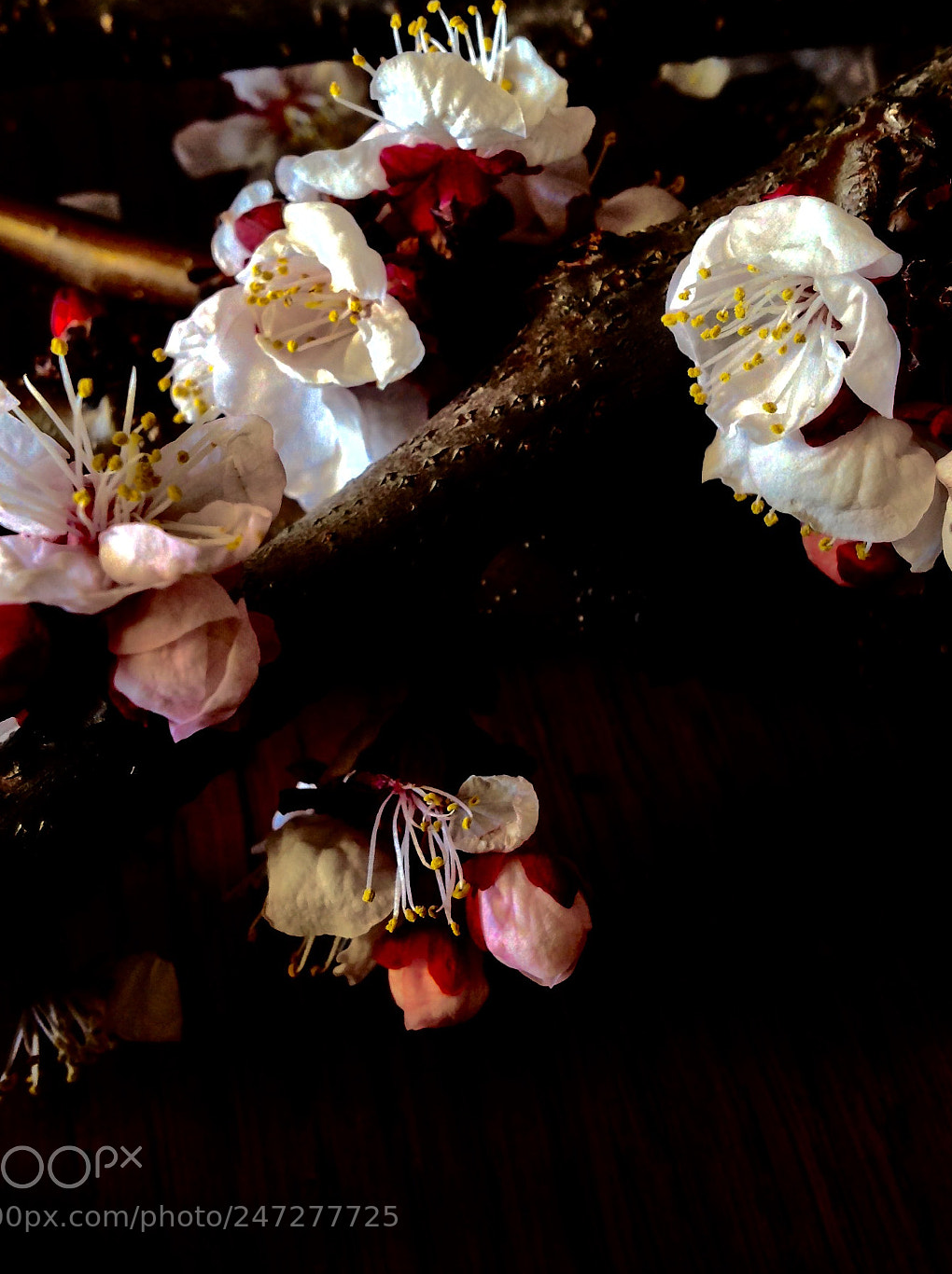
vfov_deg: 45.7
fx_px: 1508
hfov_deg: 35.0
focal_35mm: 41
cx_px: 468
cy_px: 544
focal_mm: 4.28
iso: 50
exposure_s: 1/24
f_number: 2.4
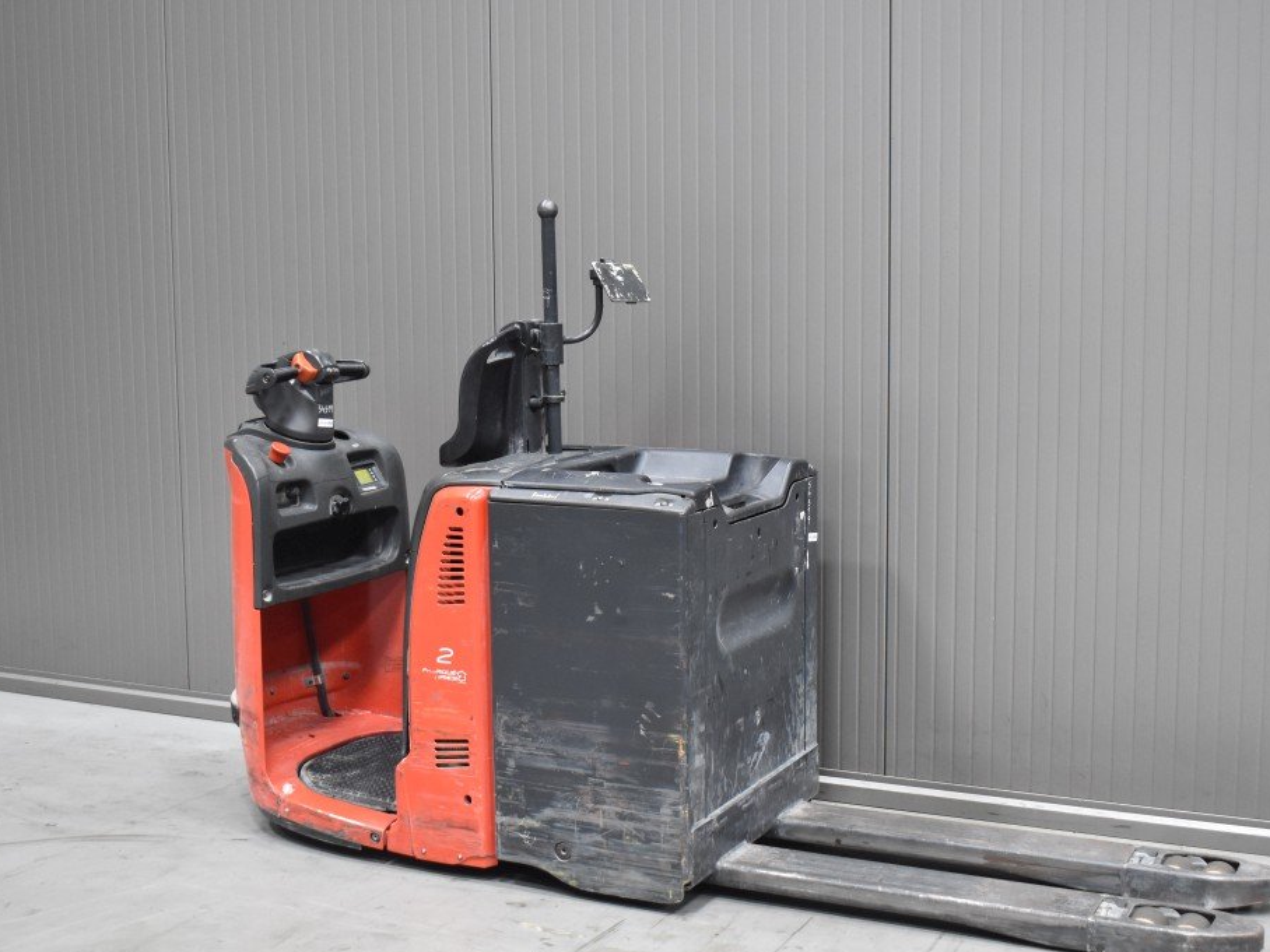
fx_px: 1748
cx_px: 641
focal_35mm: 48
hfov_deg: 39.9
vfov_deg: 30.5
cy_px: 503
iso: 1600
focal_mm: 25
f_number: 4
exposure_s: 1/50
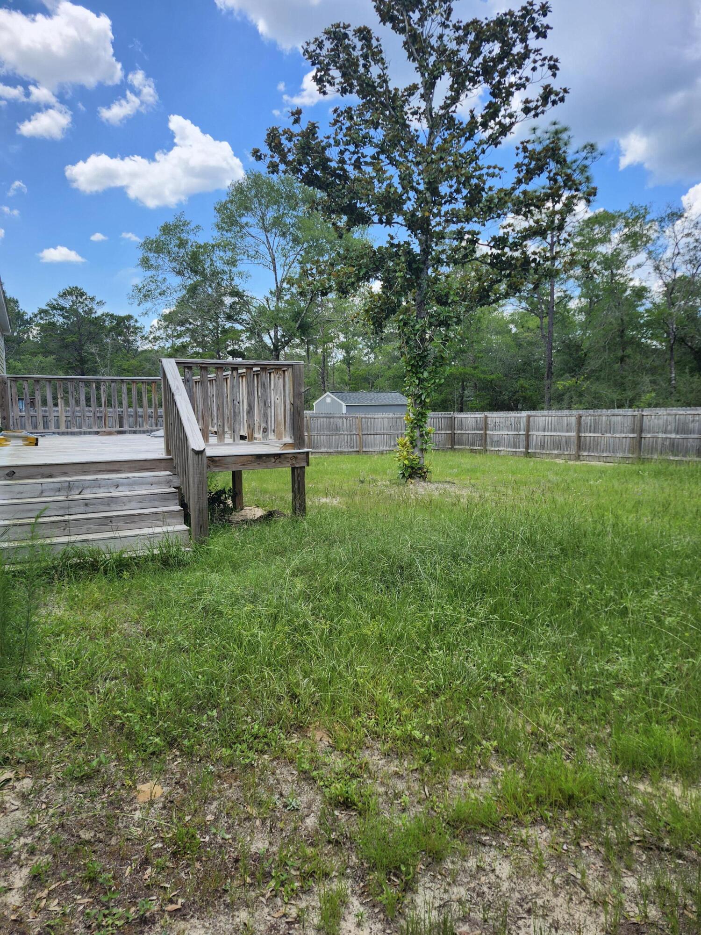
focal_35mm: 23
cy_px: 468
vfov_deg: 73.9
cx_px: 350
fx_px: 621
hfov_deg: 58.9
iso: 25
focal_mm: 5.54
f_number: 1.8
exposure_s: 1/873
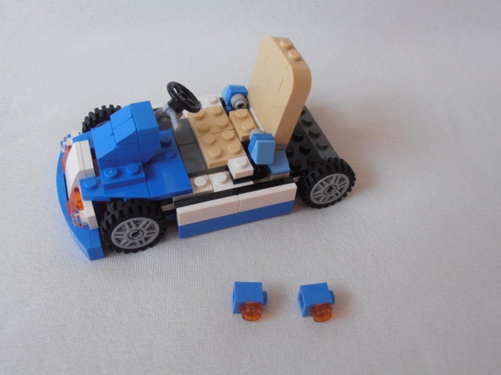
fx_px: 536
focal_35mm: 37
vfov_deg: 38.7
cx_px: 250
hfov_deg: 50.1
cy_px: 188
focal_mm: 6.61
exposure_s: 1/40
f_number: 3.9
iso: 80
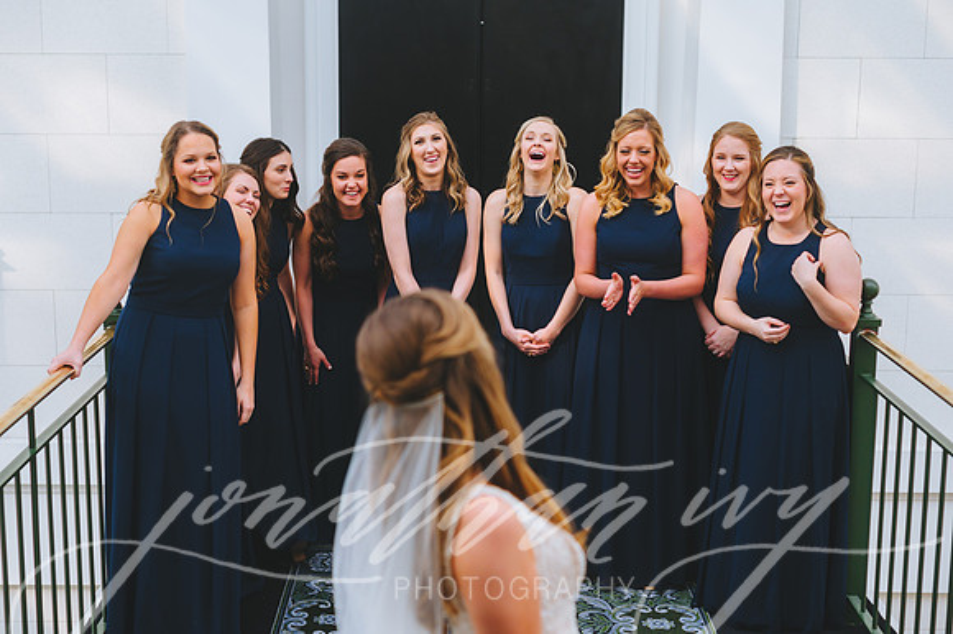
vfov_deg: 25.0
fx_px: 1432
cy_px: 318
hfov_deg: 36.8
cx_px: 437
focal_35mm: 54
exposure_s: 1/400
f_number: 3.5
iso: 250
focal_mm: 50
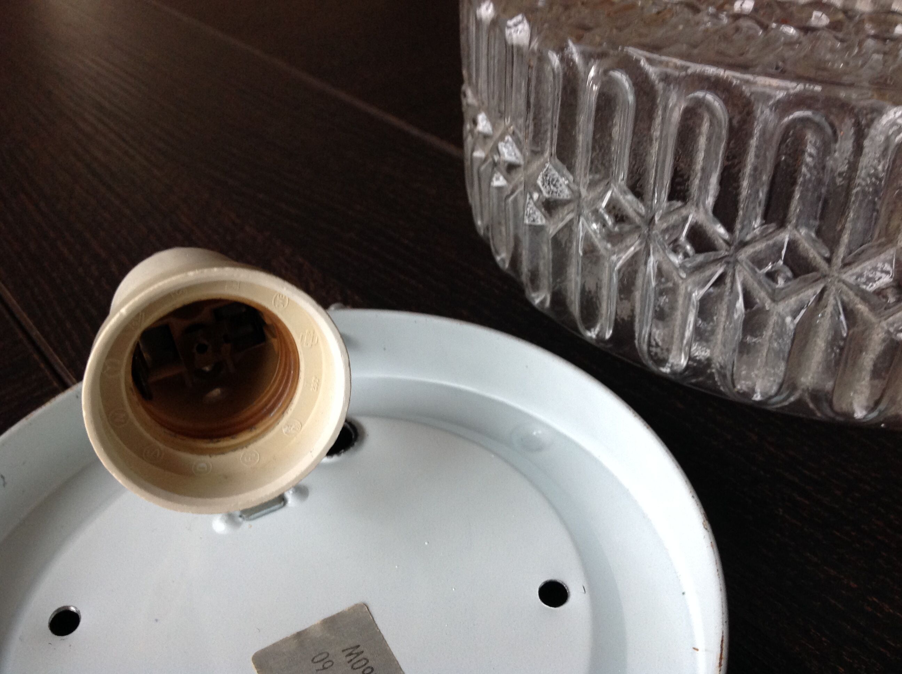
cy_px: 337
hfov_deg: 52.7
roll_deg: +3.7
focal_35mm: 35
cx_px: 451
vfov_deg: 40.6
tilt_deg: -38.2
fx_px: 911
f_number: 2.4
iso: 125
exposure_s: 1/17
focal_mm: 4.28
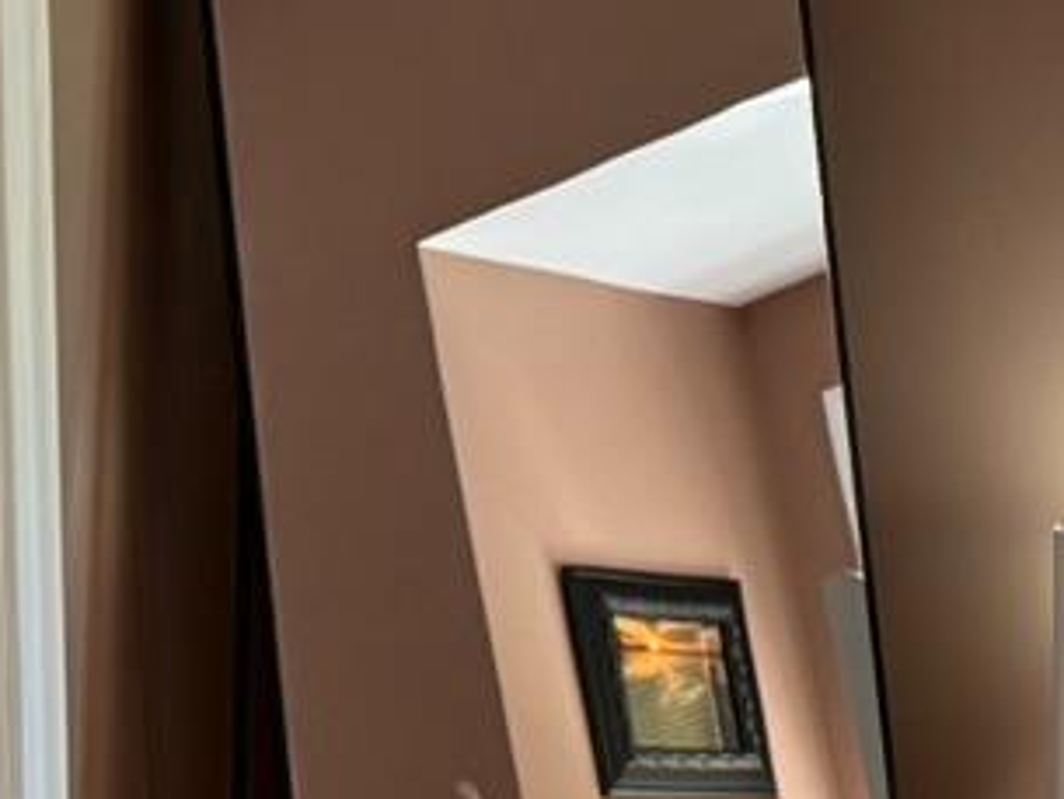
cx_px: 2794
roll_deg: -0.4
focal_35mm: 161
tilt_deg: -3.2
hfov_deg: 10.2
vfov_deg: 9.1
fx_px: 4951
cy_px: -140
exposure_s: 1/121
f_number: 1.78
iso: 160
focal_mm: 6.76
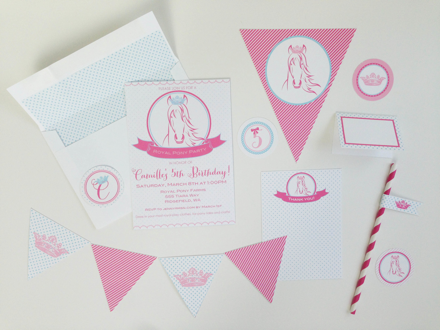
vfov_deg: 42.9
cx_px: 220
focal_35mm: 33
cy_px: 165
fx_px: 419
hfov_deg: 55.4
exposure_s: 1/233
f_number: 2.4
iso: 50
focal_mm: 4.12
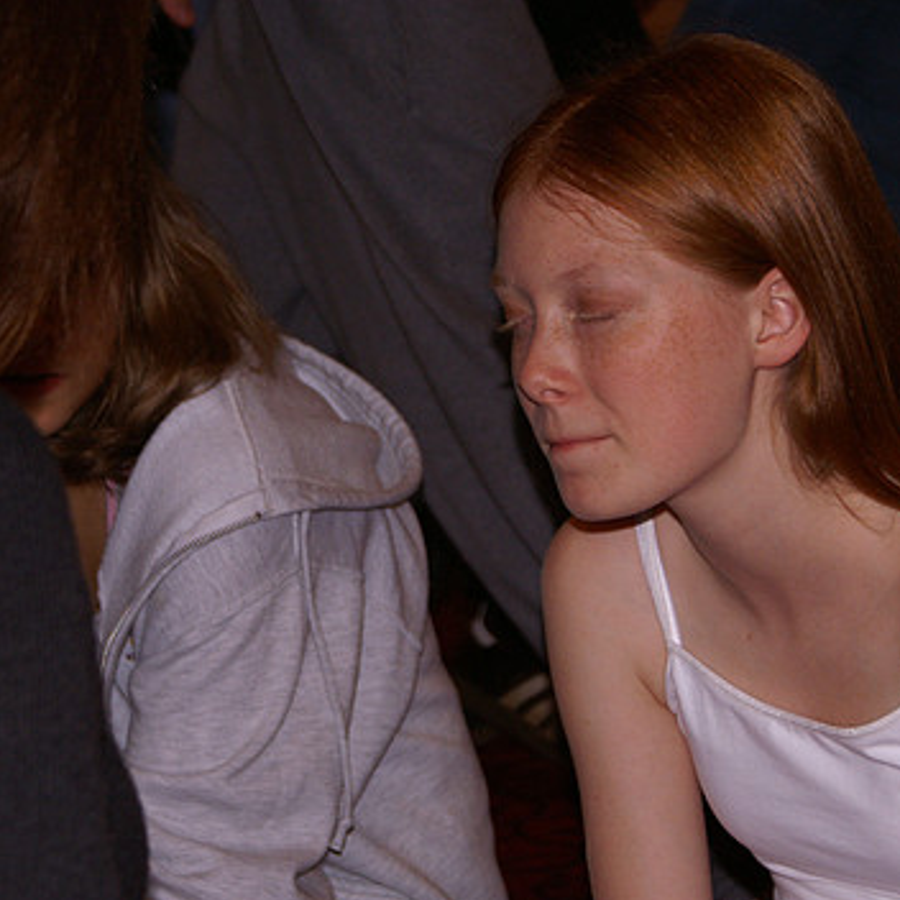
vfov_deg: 11.9
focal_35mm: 147
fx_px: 4324
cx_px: 555
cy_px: 491
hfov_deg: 11.9
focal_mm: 70
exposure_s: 1/125
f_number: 5.6
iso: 400
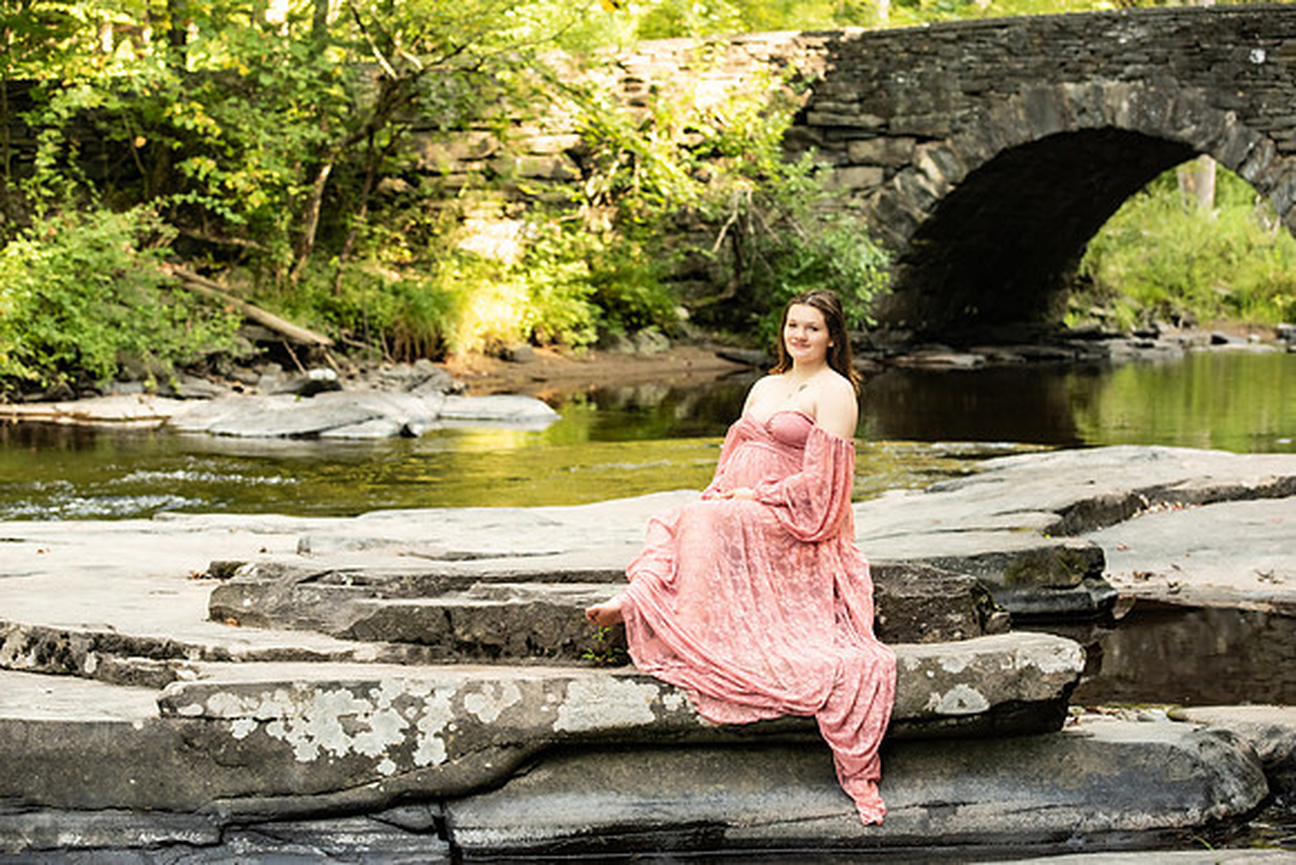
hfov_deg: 23.6
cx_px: 648
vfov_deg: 15.9
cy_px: 432
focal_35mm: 86
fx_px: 3097
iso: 1250
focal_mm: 86
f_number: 4.5
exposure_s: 1/320
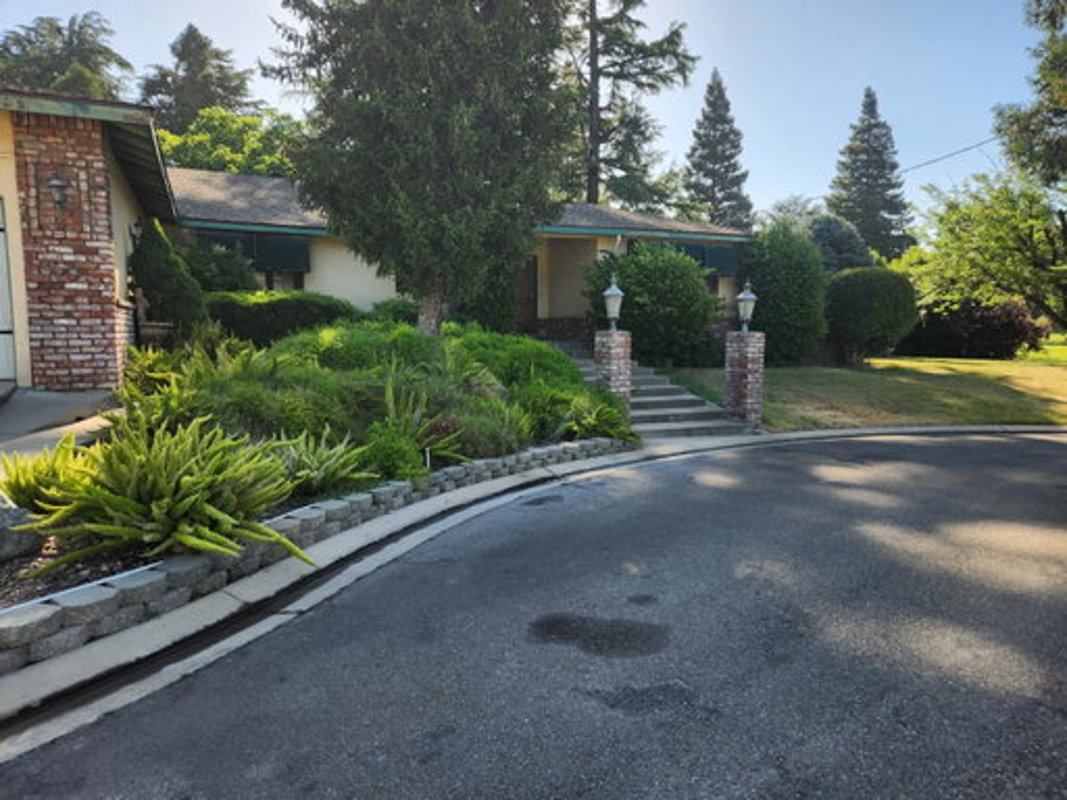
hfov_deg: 73.9
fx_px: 709
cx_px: 534
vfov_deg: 58.9
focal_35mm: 23
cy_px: 400
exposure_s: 1/467
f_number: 1.8
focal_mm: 5.4
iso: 20
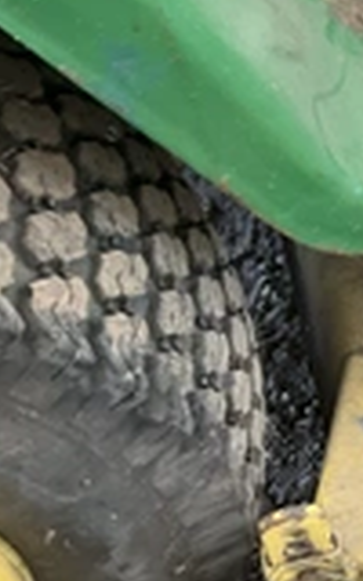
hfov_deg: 14.6
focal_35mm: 77
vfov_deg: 26.8
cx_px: 672
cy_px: 316
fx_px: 1219
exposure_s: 1/74
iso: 64
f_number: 1.8
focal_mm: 3
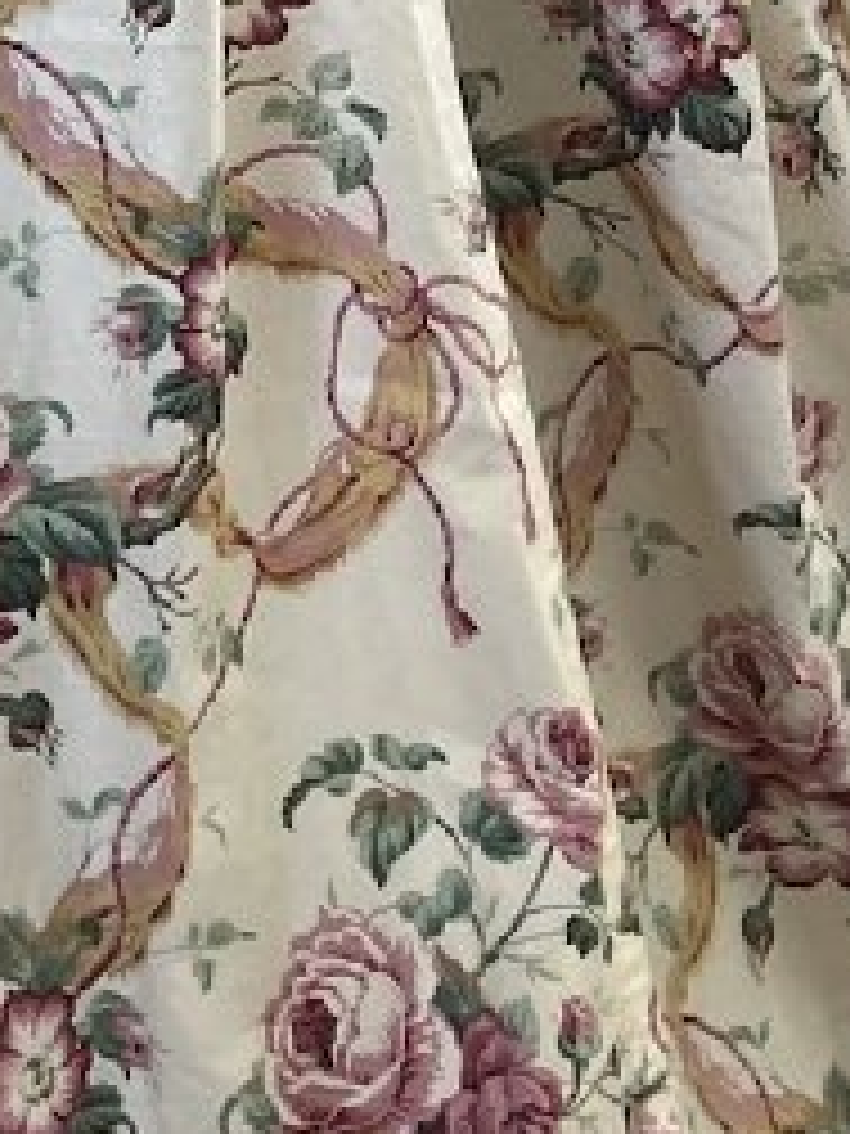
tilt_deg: -15.5
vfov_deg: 14.3
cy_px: -1004
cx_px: -441
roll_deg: +1.8
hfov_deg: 11.9
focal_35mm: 119
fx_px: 3896
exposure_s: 1/121
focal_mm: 5.1
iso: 125
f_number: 1.6
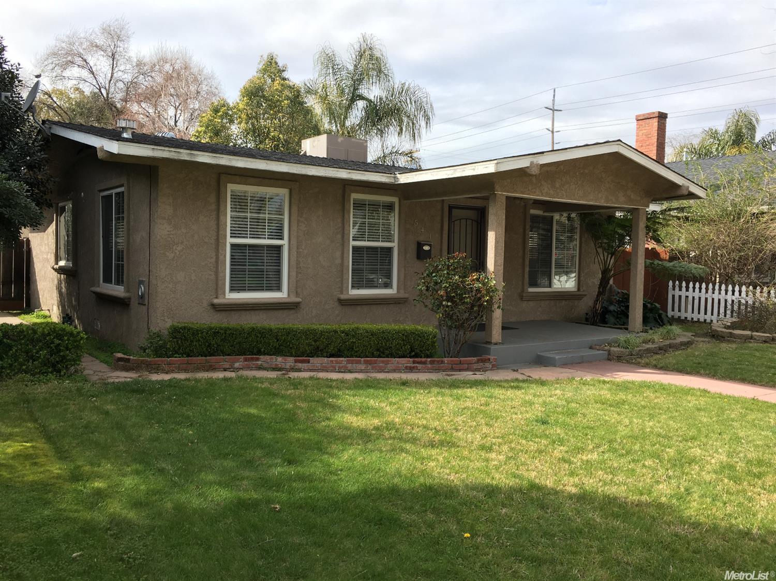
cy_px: 290
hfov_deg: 61.7
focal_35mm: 29
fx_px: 650
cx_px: 388
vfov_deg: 48.2
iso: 25
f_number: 2.2
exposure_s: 1/516
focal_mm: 4.15
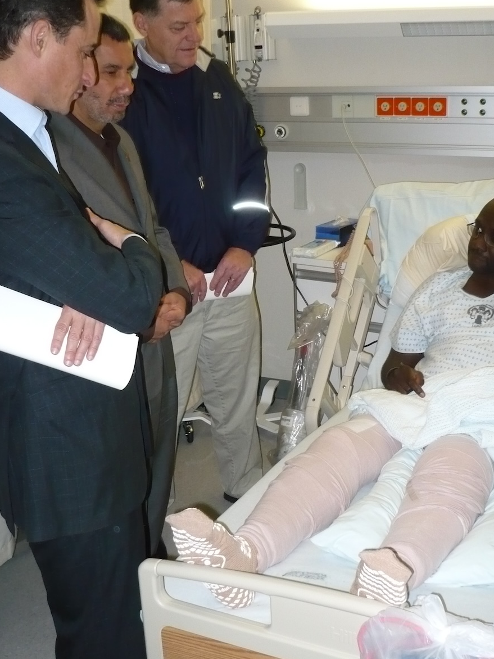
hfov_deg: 33.6
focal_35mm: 43
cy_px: 356
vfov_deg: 43.8
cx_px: 275
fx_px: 818
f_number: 2.8
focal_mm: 5.8
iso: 200
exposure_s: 1/30
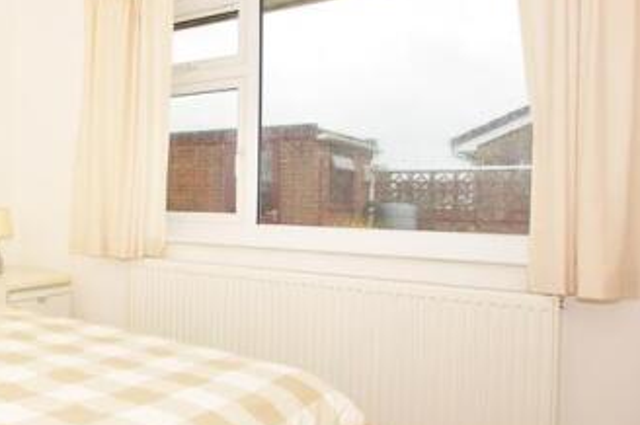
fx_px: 533
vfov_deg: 43.5
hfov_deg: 52.5
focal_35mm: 30
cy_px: 192
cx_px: 37
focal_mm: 10
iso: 200
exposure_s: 1/125
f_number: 5.6
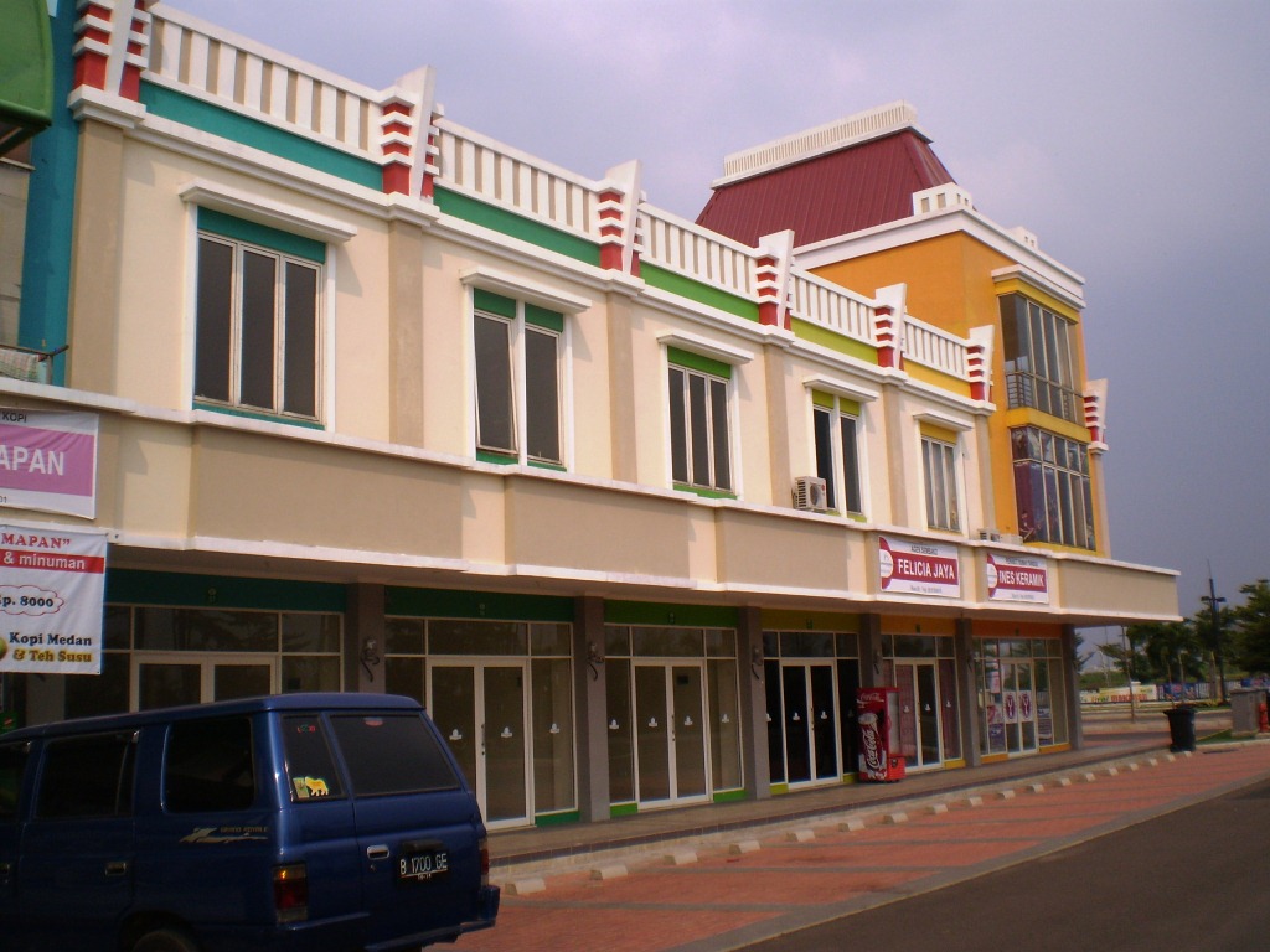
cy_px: 476
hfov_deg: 51.4
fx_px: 1321
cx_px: 635
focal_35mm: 36
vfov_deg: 39.7
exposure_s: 1/1600
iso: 64
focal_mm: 6.3
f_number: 4.6
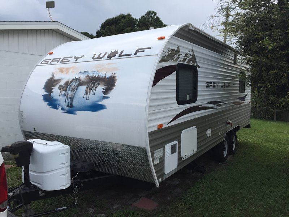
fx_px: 242
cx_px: 144
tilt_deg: -3.1
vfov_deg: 48.2
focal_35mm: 29
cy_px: 108
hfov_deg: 61.7
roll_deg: -1.6
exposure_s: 1/1099
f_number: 2.2
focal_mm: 4.15
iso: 32
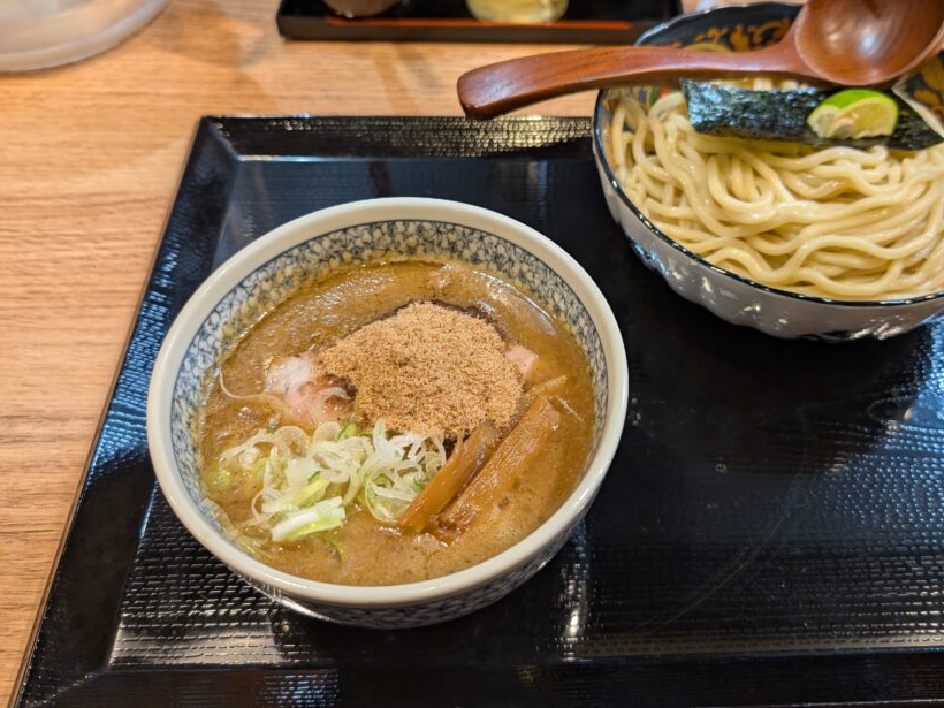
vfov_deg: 46.6
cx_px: 558
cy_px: 287
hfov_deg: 59.6
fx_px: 818
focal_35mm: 30
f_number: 1.68
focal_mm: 6.9
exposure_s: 1/40
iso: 96
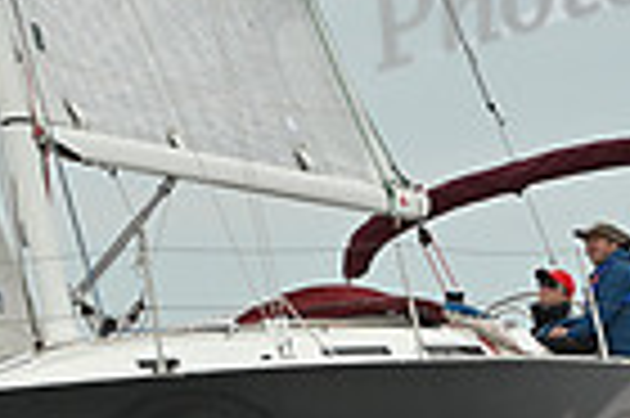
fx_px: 6153
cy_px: 249
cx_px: 140
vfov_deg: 3.9
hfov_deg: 5.9
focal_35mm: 352
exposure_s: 1/1000
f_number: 11
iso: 320
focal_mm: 85
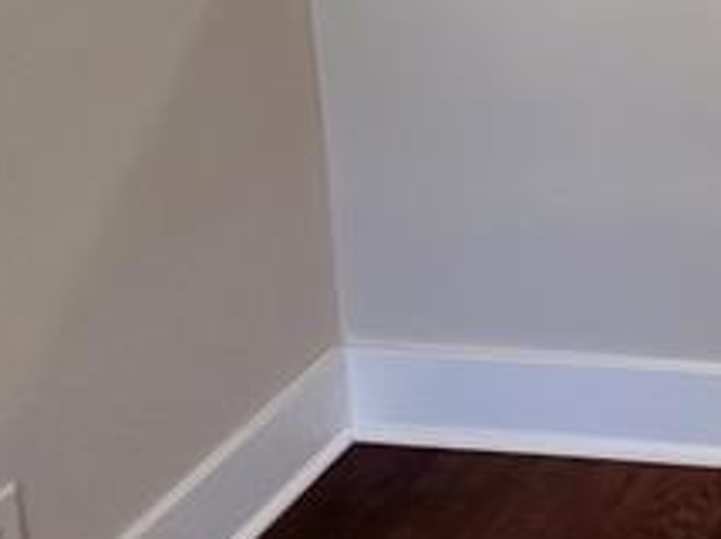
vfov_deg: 17.0
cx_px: 1327
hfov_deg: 20.1
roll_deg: +0.9
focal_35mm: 67
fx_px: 1394
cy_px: -492
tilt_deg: -4.6
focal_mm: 2.22
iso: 100
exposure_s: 1/120
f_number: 2.2
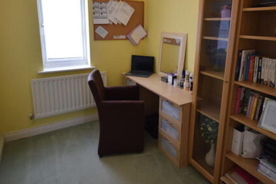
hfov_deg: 75.7
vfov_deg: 54.1
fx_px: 176
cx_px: 157
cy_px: 62
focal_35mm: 23
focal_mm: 10
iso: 560
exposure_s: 1/60
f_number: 4
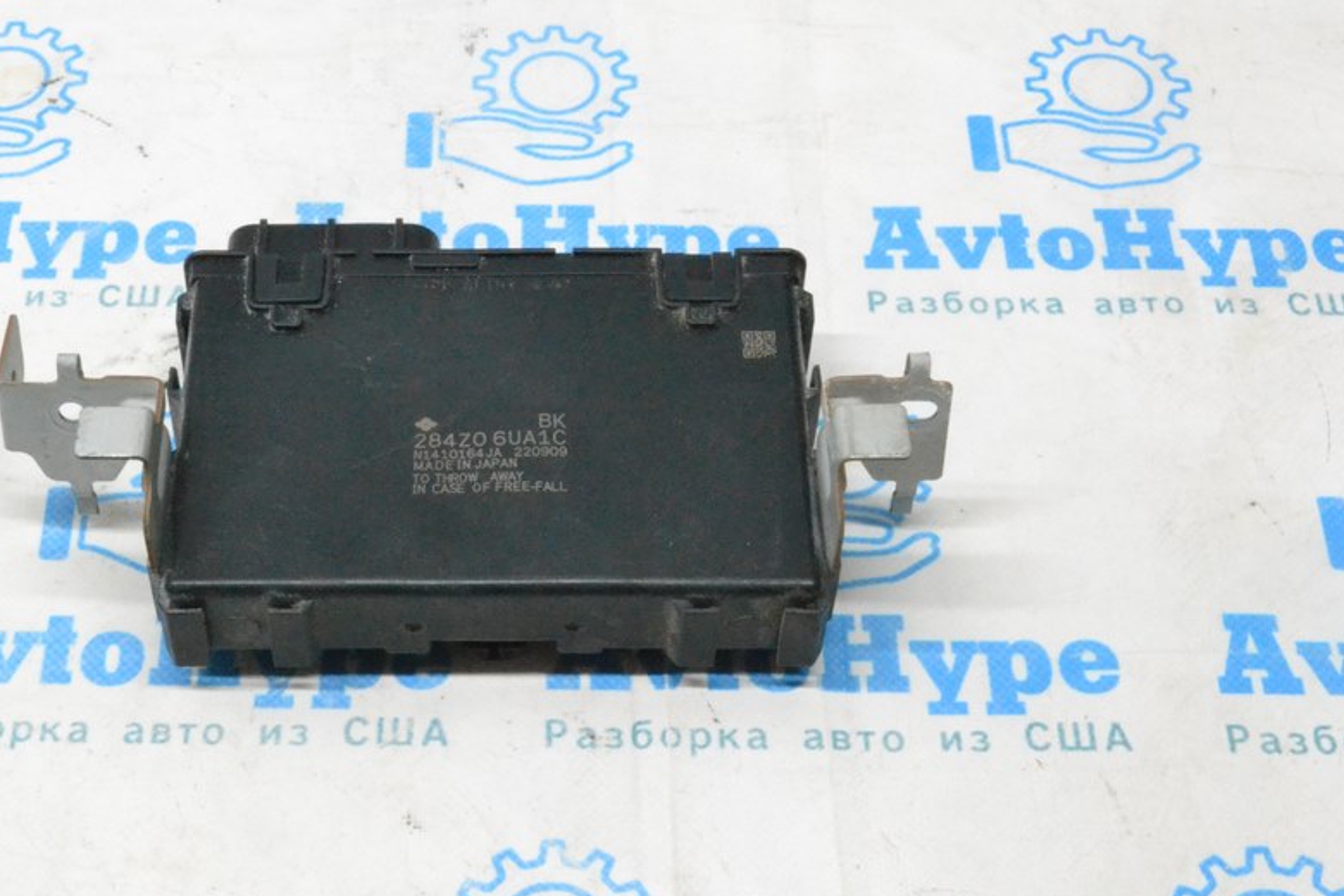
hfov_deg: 31.7
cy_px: 366
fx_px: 2352
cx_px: 482
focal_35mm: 63
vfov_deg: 21.5
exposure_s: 1/50
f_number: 18
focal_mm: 32
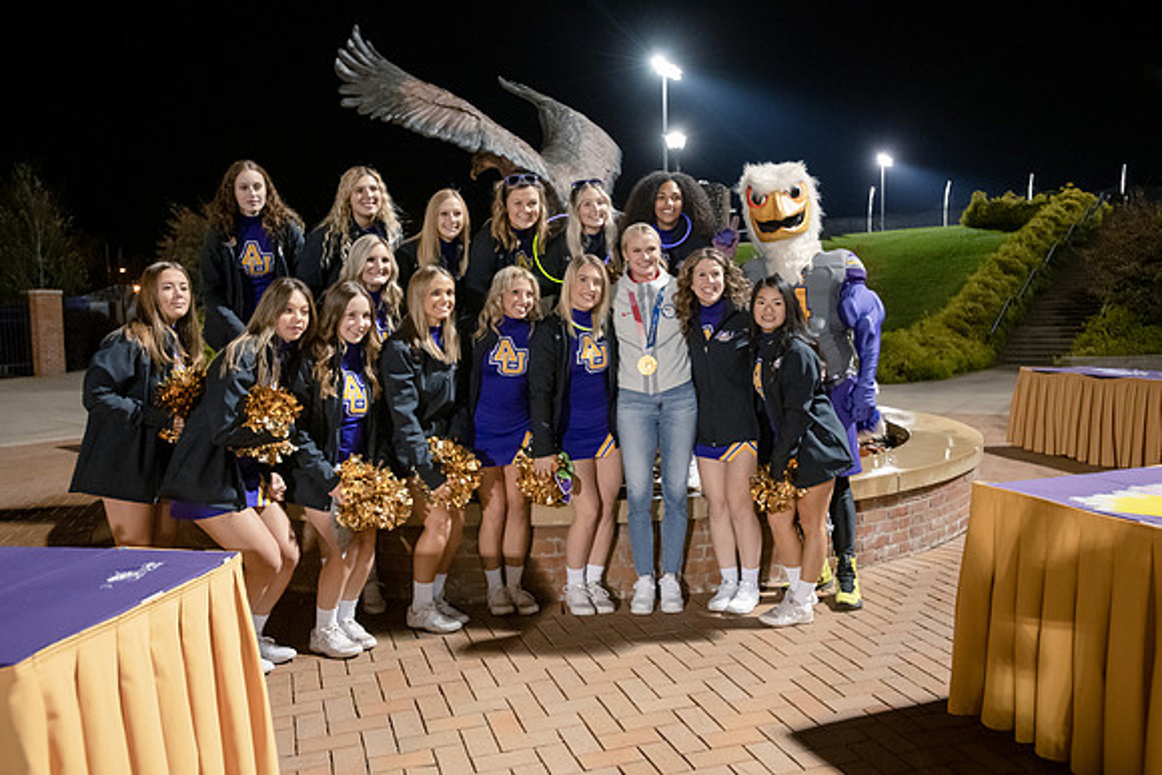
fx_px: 969
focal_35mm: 30
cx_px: 581
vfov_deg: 43.6
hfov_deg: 61.9
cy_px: 388
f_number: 3.5
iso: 4000
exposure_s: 1/80
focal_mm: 30
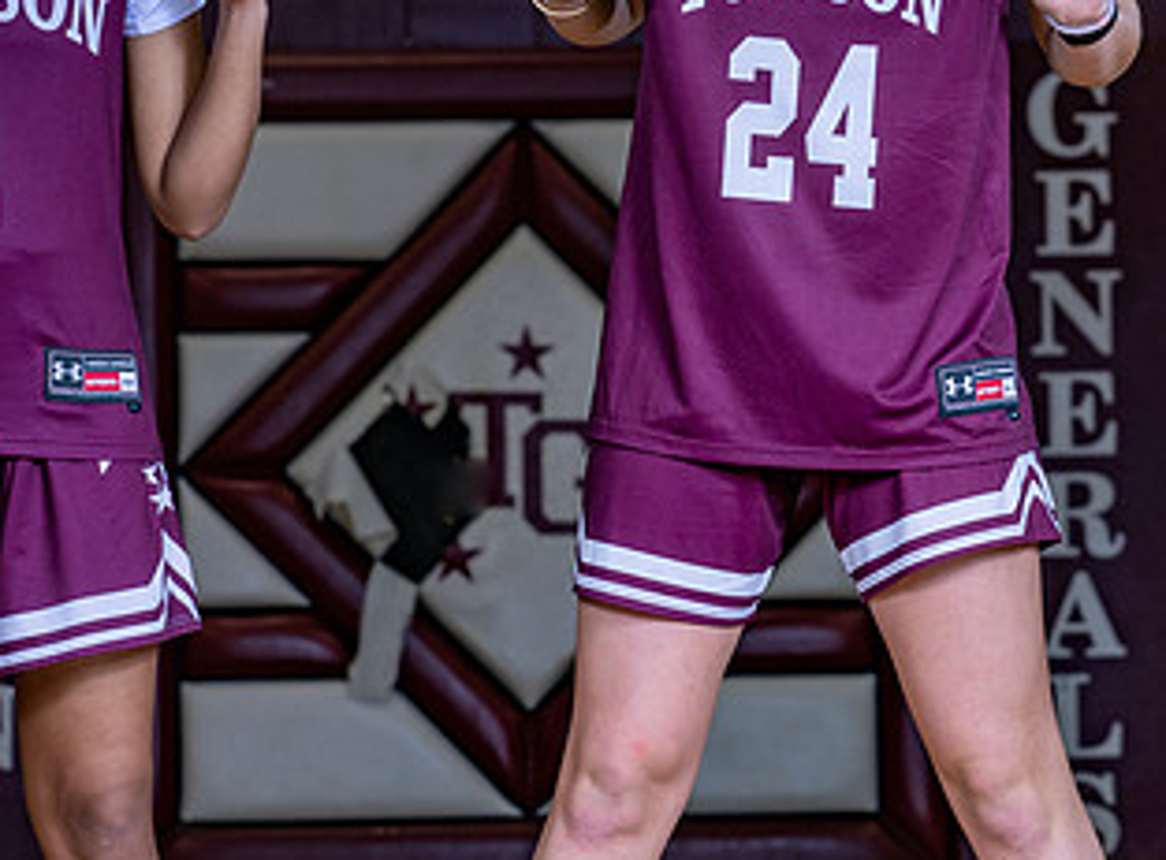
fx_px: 7335
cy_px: 23
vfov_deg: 6.7
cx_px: 744
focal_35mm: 219
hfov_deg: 9.1
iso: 160
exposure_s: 1/200
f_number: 5
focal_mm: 94
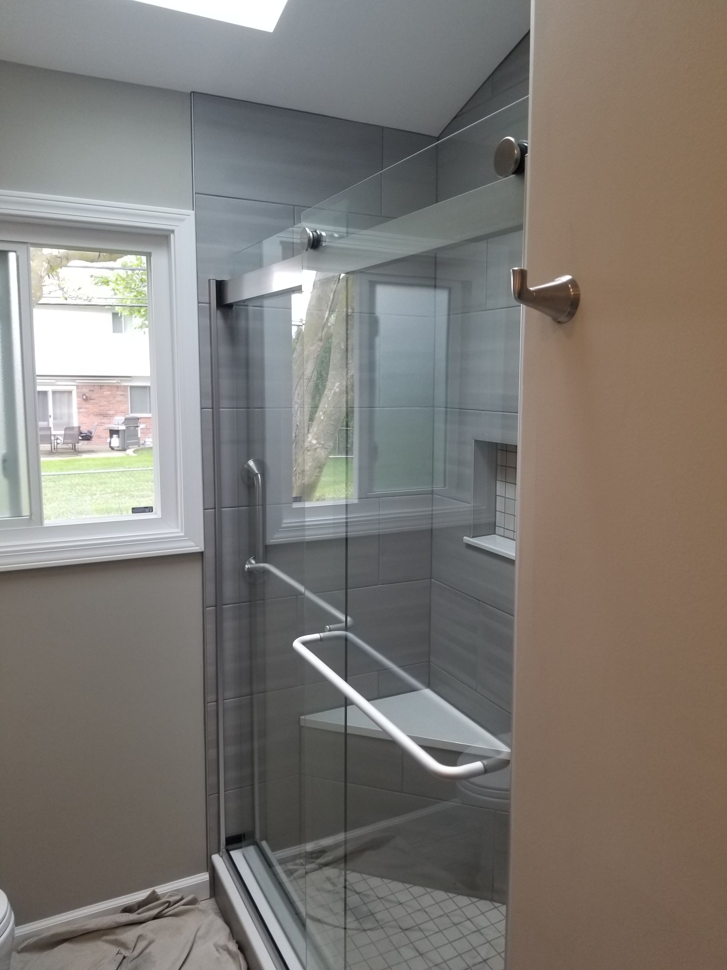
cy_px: 485
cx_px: 364
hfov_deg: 53.1
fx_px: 728
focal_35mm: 26
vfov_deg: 67.3
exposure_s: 1/120
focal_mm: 4.25
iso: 100
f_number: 1.7
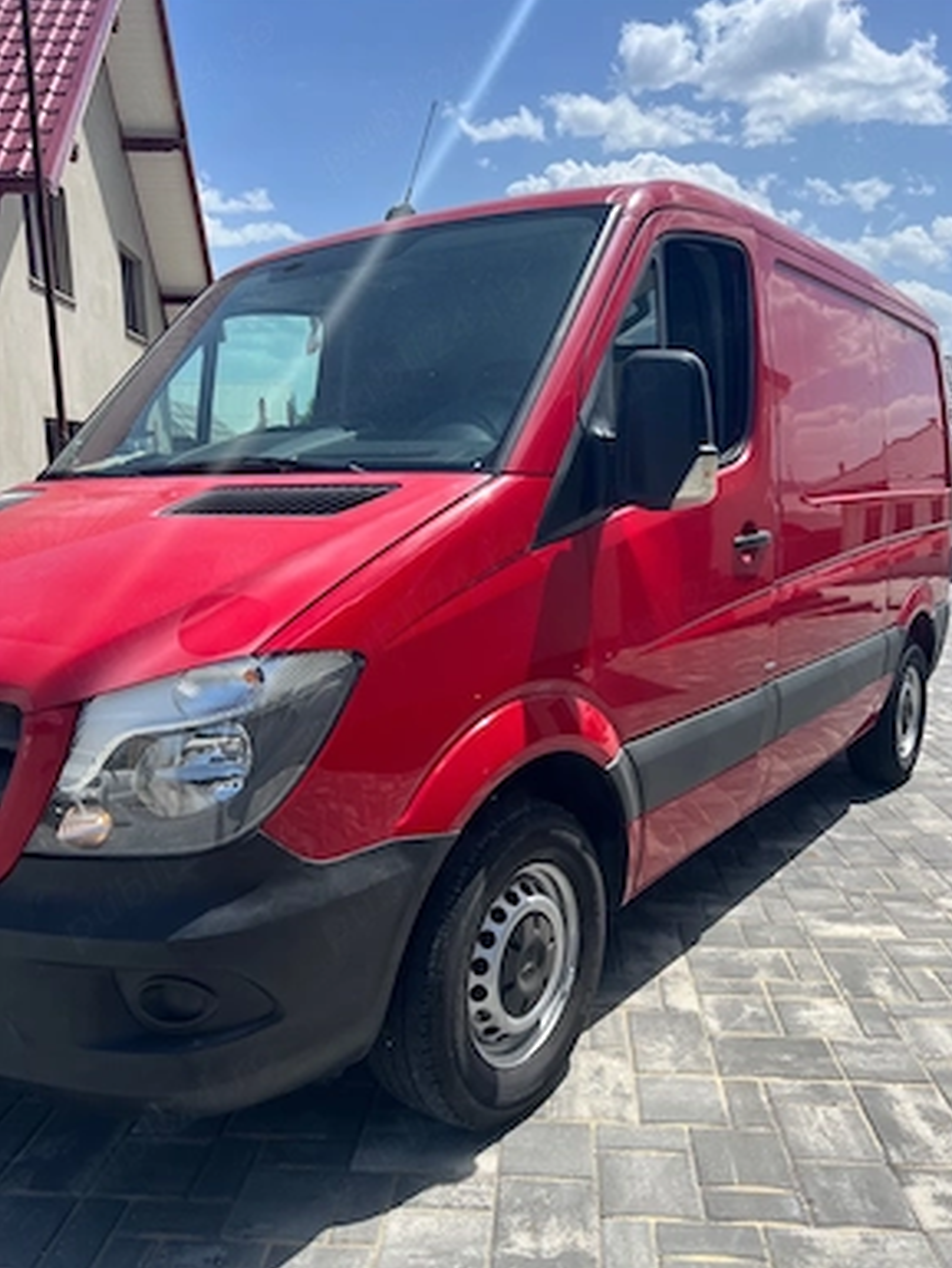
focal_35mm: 27
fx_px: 990
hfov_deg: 51.4
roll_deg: -1.0
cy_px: 649
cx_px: 491
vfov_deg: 65.3
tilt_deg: -11.7
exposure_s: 1/3257
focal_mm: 5.7
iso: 50
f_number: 1.5
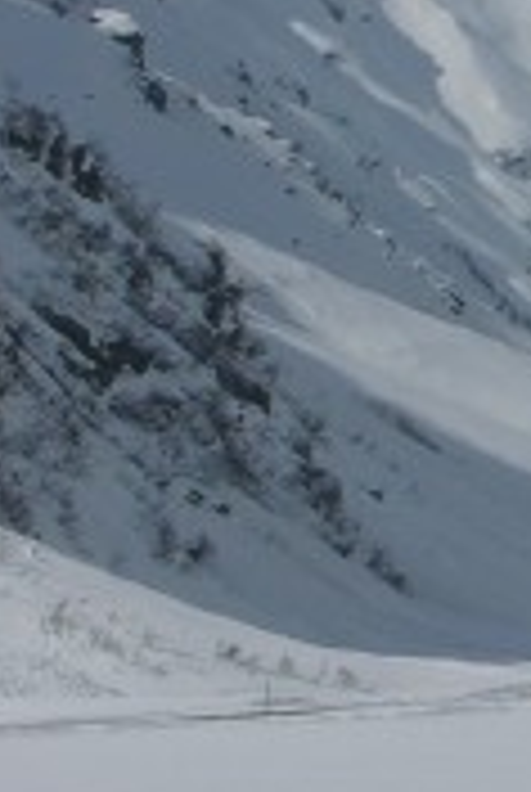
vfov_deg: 6.1
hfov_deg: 4.1
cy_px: 346
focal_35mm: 335
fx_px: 7382
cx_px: 850
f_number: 7.5
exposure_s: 1/510
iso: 50
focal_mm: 18.8
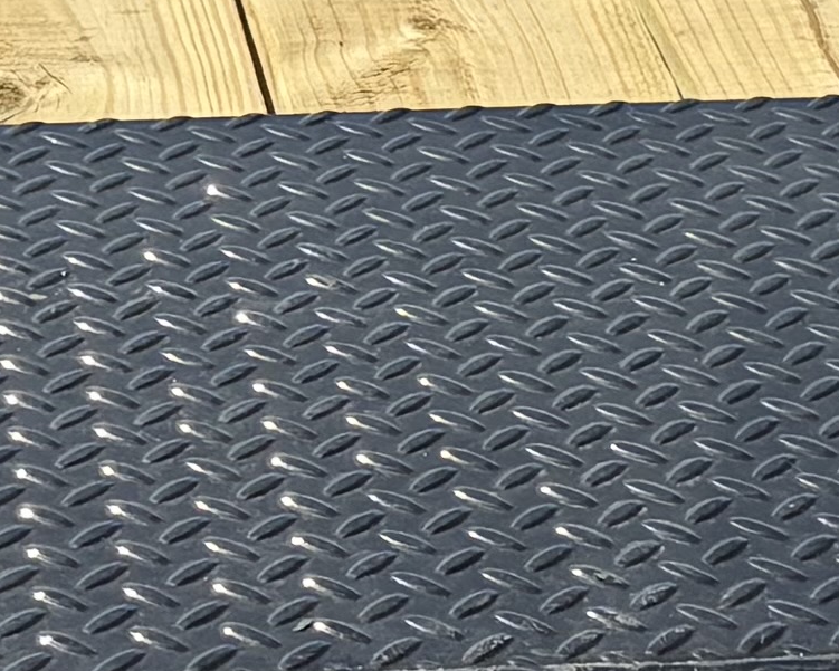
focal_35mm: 193
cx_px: 292
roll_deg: +0.4
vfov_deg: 8.0
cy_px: 20
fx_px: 4793
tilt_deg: -19.3
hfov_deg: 10.0
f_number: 1.6
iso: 50
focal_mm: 5.96
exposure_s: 1/4608
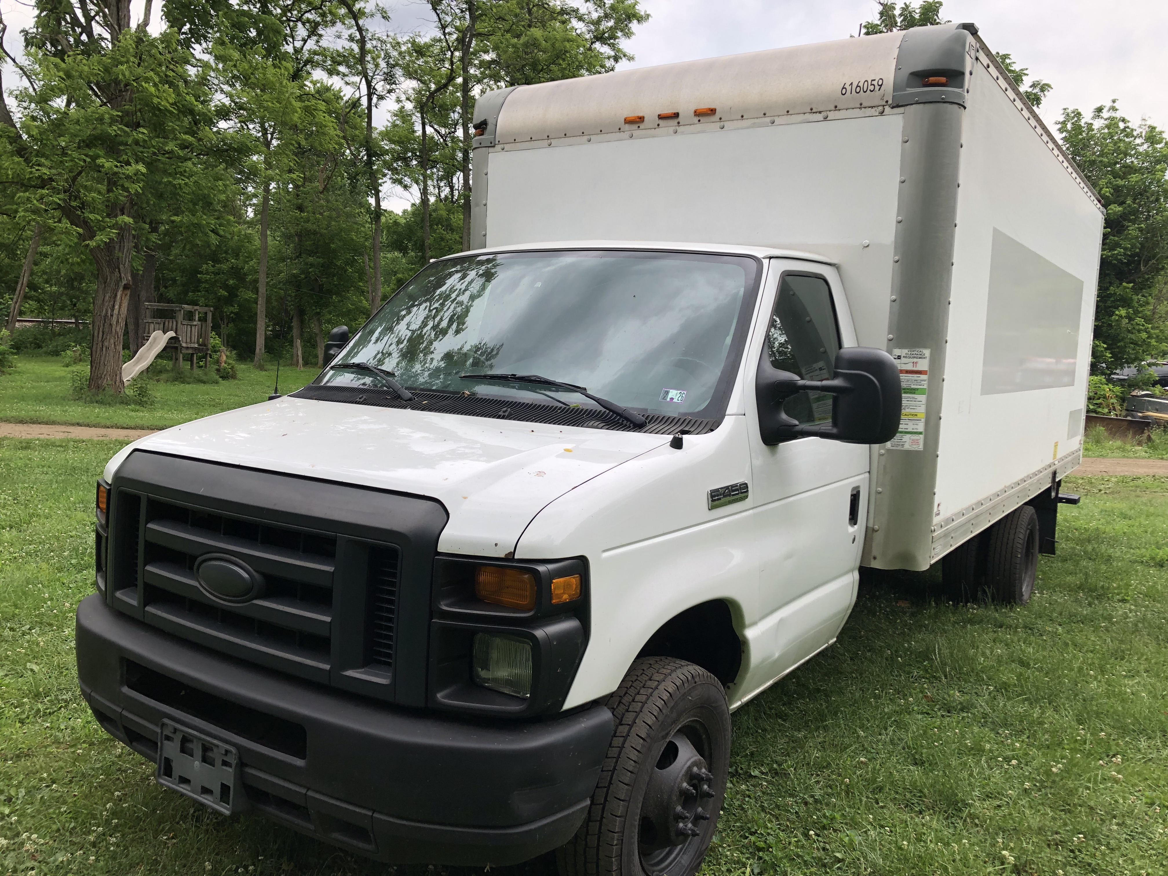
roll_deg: -2.5
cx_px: 584
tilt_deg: -1.4
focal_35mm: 28
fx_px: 945
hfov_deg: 63.4
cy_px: 438
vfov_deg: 49.7
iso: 20
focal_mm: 3.99
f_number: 1.8
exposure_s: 1/489
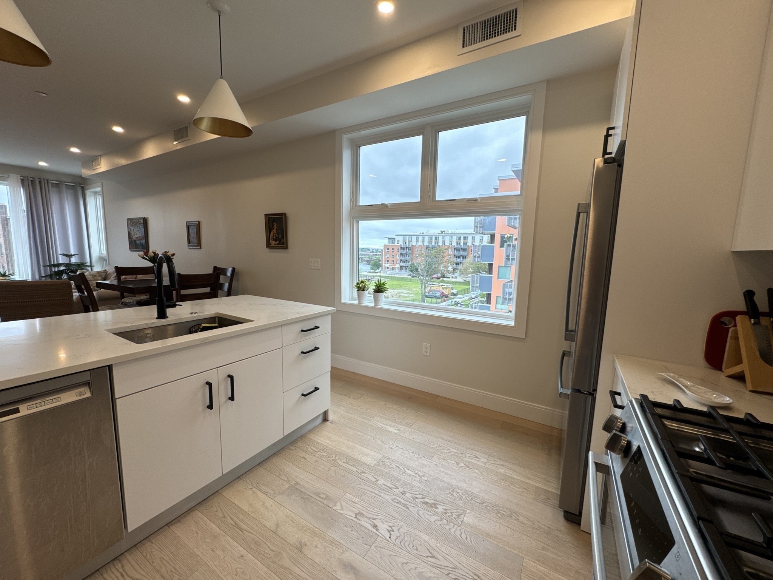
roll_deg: -0.7
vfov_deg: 85.7
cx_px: 386
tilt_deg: -8.4
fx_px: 313
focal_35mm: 14
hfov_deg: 102.1
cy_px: 290
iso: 64
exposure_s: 1/120
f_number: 2.2
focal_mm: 2.22
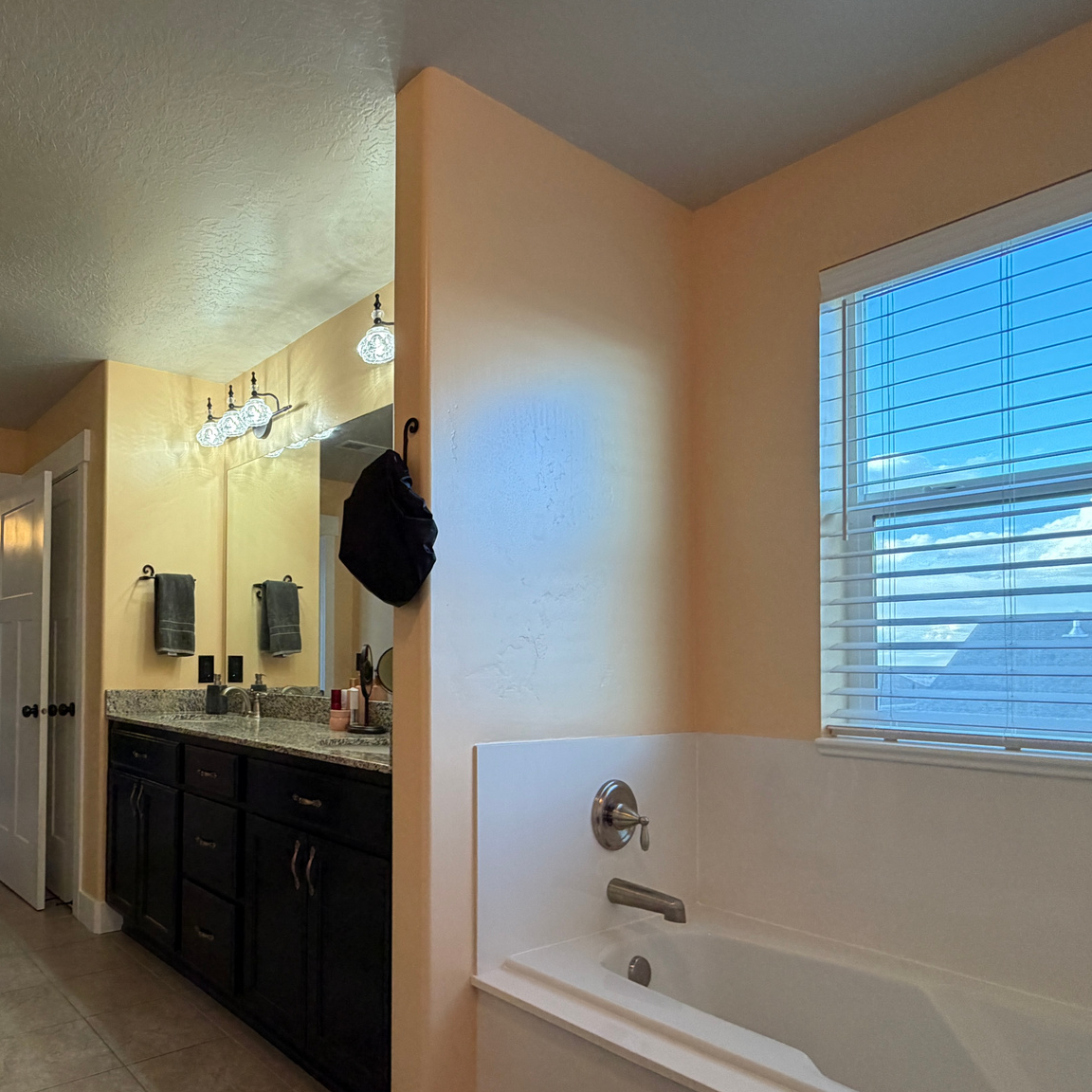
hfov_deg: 64.7
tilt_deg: +2.1
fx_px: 785
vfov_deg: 69.1
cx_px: 252
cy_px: 643
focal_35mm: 22
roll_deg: -0.1
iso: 250
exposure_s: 1/120
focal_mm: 2.22
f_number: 2.2
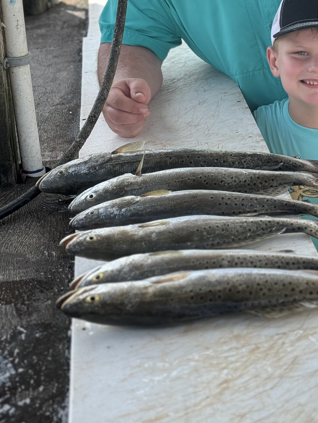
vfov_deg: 23.4
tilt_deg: -19.1
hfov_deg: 17.7
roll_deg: +3.1
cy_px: 118
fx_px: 1017
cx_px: 242
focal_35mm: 83
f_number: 1.78
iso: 64
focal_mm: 6.76
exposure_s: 1/2611
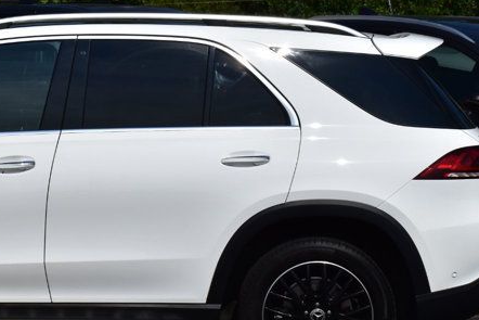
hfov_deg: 15.4
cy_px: 117
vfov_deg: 10.4
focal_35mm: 132
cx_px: 53
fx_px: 1757
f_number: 13
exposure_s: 1/1000
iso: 200
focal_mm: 38
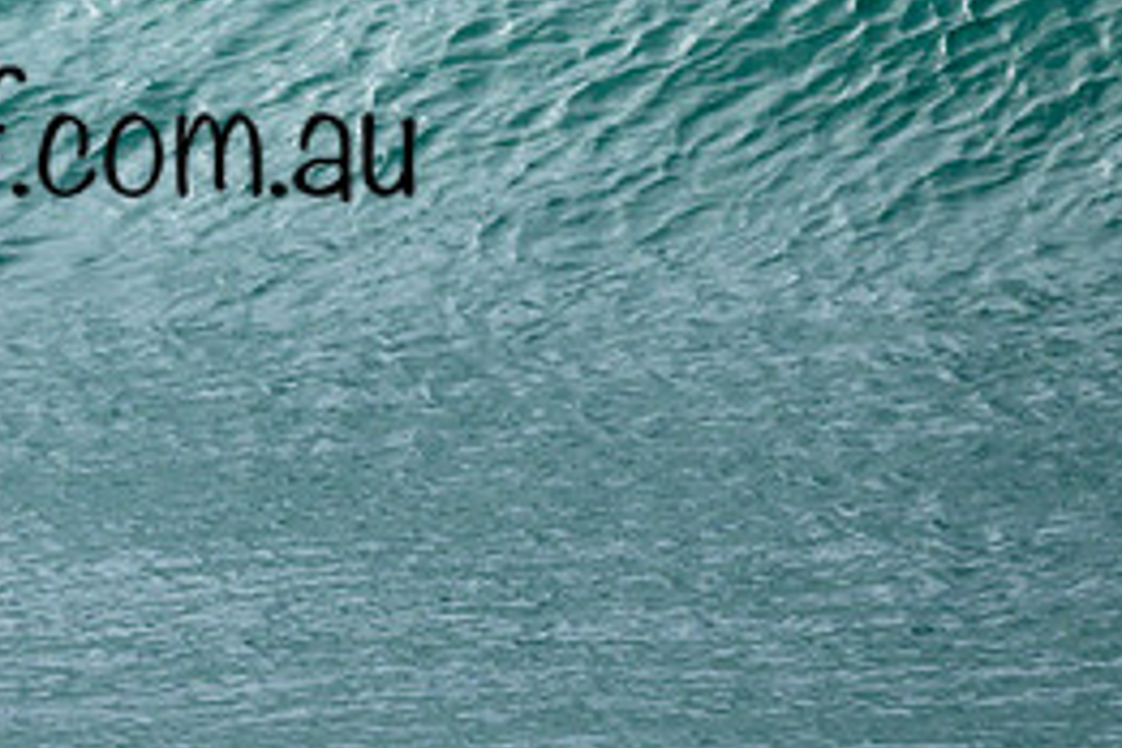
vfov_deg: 0.6
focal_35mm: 2444
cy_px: -68
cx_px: -54
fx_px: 76165
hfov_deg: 0.8
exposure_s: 1/2000
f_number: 6.3
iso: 320
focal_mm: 800
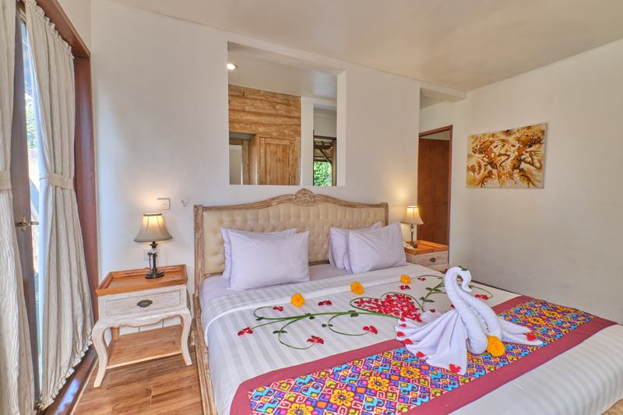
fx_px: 260
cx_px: 312
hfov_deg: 100.4
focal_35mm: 15
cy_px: 208
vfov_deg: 77.3
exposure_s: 1/2
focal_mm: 10
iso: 160
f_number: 16
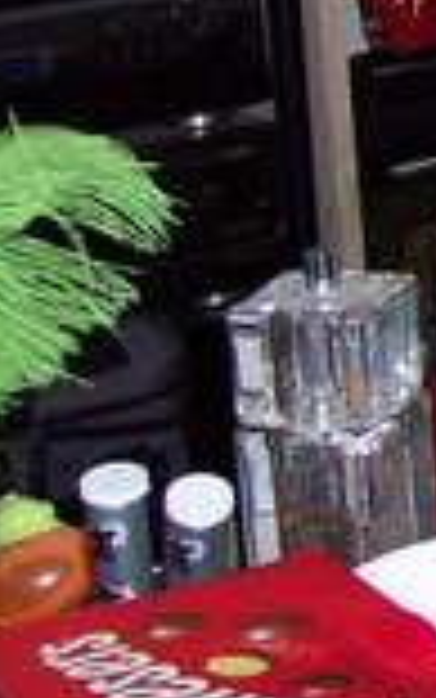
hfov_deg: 7.0
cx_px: 1353
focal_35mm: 166
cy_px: -81
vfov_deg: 12.4
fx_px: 3153
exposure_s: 1/30
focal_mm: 8
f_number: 2.8
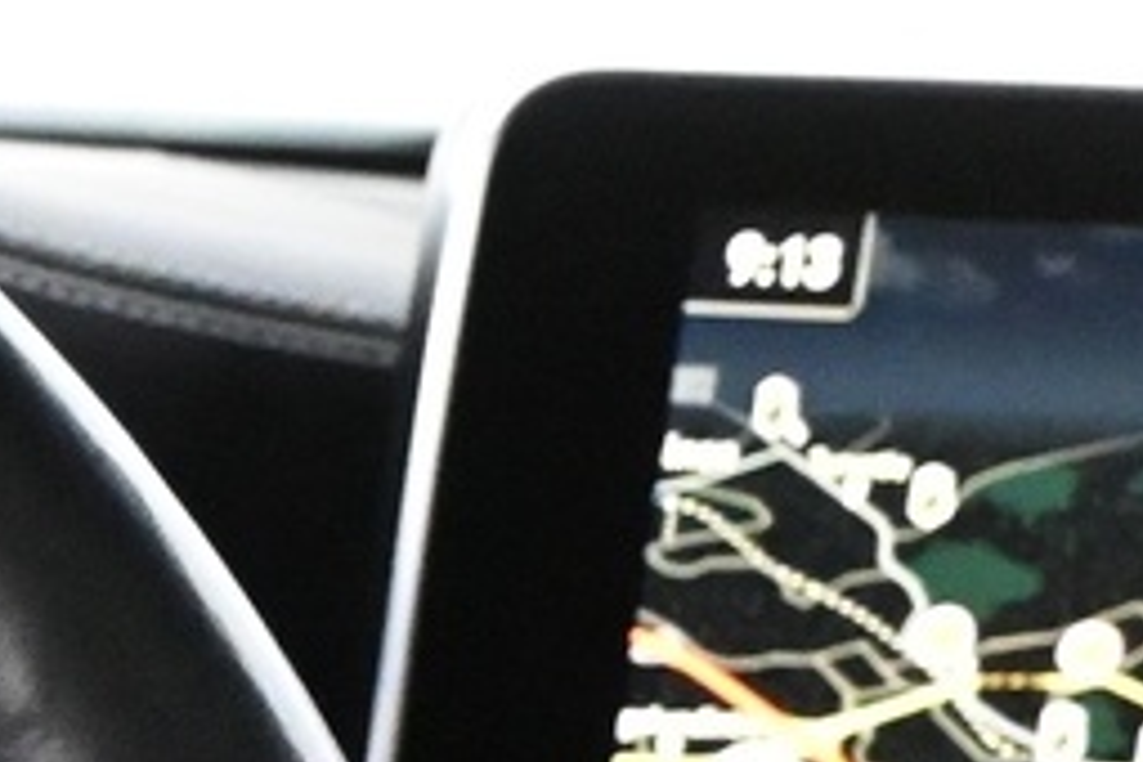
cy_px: 1515
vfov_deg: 8.1
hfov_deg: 11.1
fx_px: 5149
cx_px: -1349
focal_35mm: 162
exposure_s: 1/60
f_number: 3.5
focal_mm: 17
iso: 6400
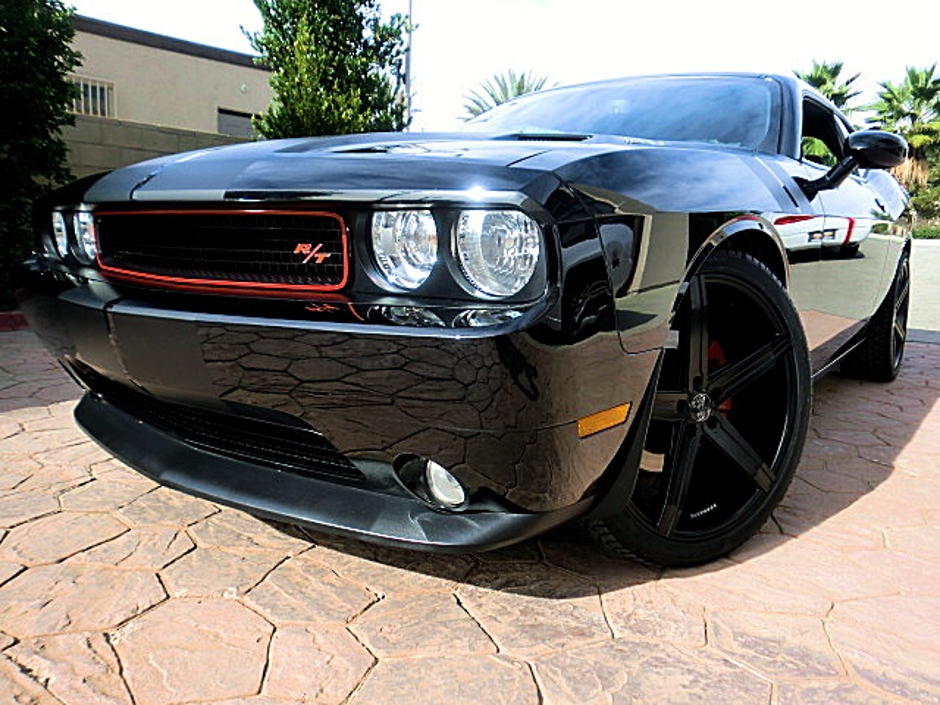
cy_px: 352
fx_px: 706
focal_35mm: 26
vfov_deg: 53.1
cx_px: 470
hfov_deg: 67.3
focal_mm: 4.65
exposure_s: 1/320
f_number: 2.6
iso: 64
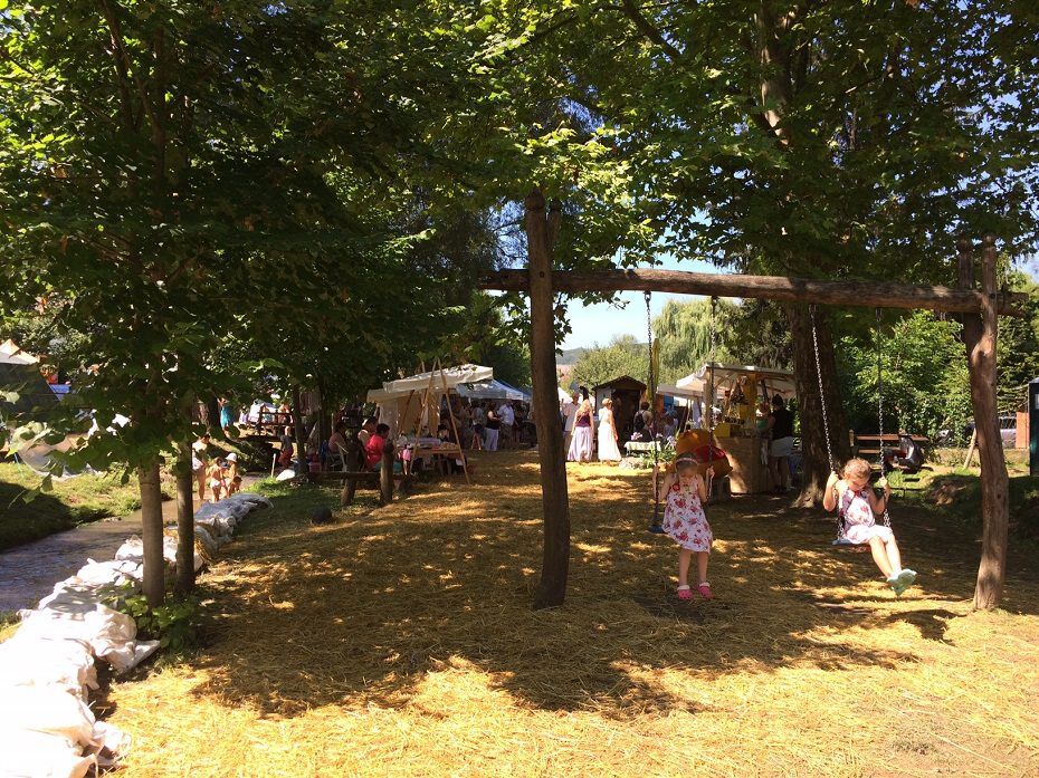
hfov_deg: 61.7
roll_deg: -2.8
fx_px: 870
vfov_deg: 48.2
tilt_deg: -1.9
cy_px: 389
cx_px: 520
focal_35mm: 29
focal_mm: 4.15
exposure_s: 1/672
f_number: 2.2
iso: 32
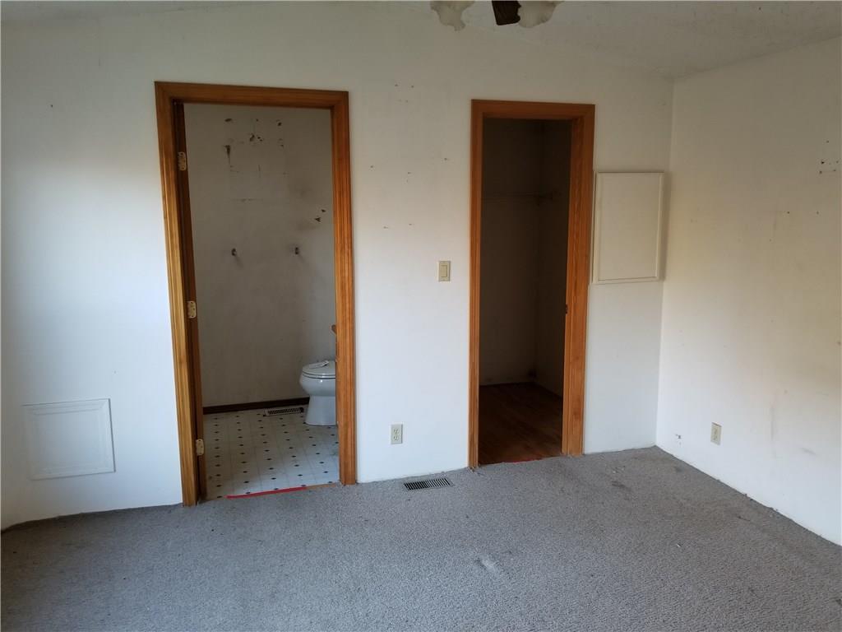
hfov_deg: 67.3
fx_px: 632
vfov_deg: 53.1
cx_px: 421
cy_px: 316
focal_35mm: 26
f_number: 1.7
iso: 160
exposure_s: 1/30
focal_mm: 4.25
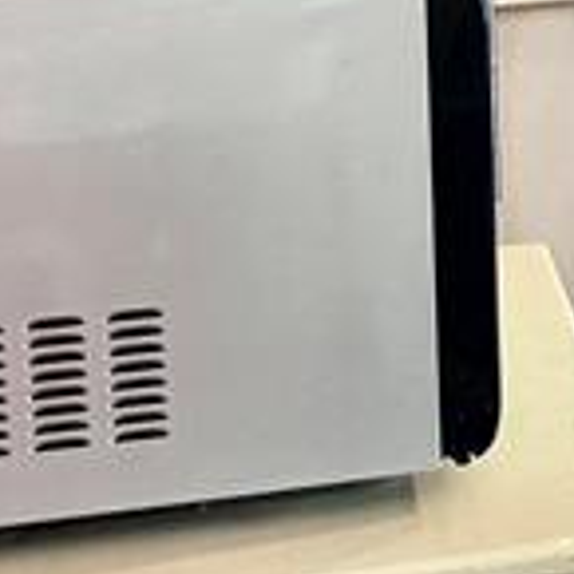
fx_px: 2814
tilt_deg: -8.5
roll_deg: -0.5
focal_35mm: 150
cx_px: 1441
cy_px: -226
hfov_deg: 10.0
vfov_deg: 11.3
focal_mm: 6.76
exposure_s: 1/60
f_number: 1.78
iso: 200
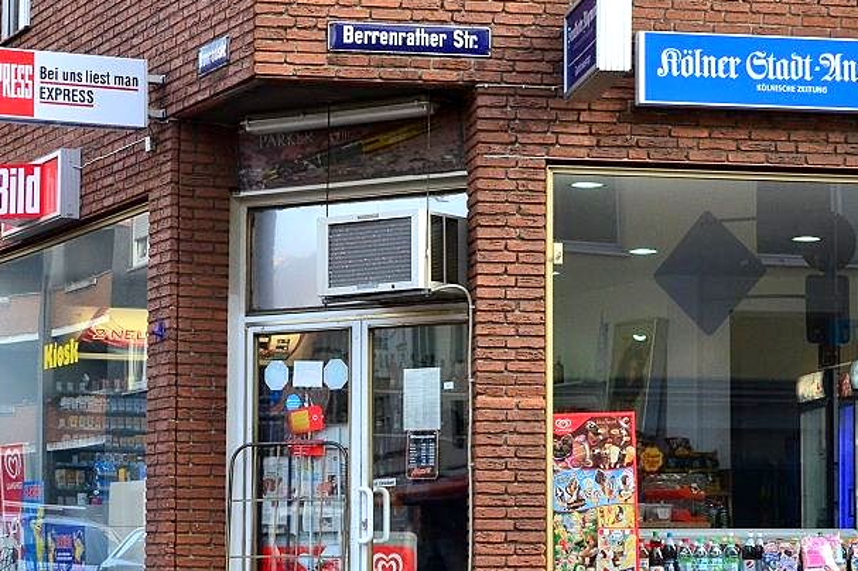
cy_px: 367
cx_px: 582
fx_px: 2120
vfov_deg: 15.3
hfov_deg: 22.8
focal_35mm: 89
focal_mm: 36
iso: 500
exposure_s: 1/100
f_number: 13
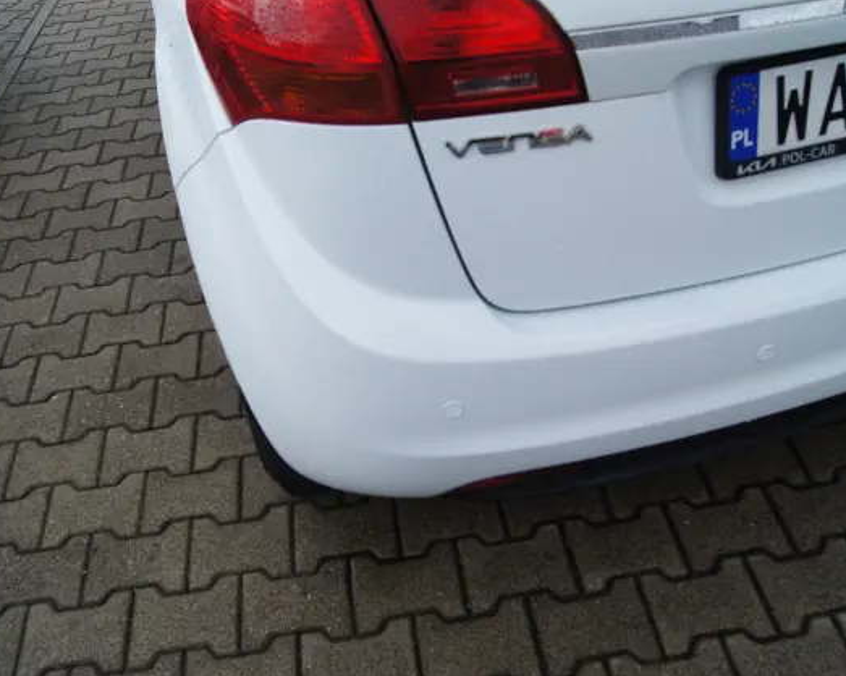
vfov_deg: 47.1
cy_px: 340
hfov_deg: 57.2
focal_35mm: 31
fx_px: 776
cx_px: 446
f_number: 9
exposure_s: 1/50
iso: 100
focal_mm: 18
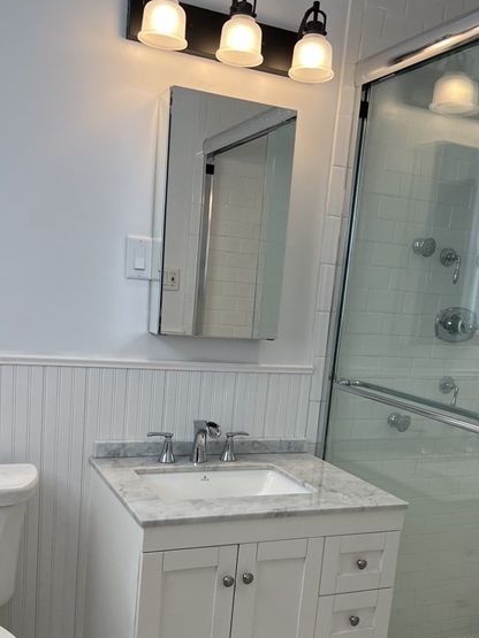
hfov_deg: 39.6
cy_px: 414
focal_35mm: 36
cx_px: 240
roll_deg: -3.9
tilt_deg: -7.9
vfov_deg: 50.6
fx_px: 664
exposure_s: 1/273
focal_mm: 5.7
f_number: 1.5
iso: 40
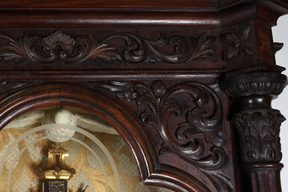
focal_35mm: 59
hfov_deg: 32.8
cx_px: 51
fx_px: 472
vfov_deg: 23.0
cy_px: 82
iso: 200
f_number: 5.6
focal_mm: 22
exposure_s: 1/60
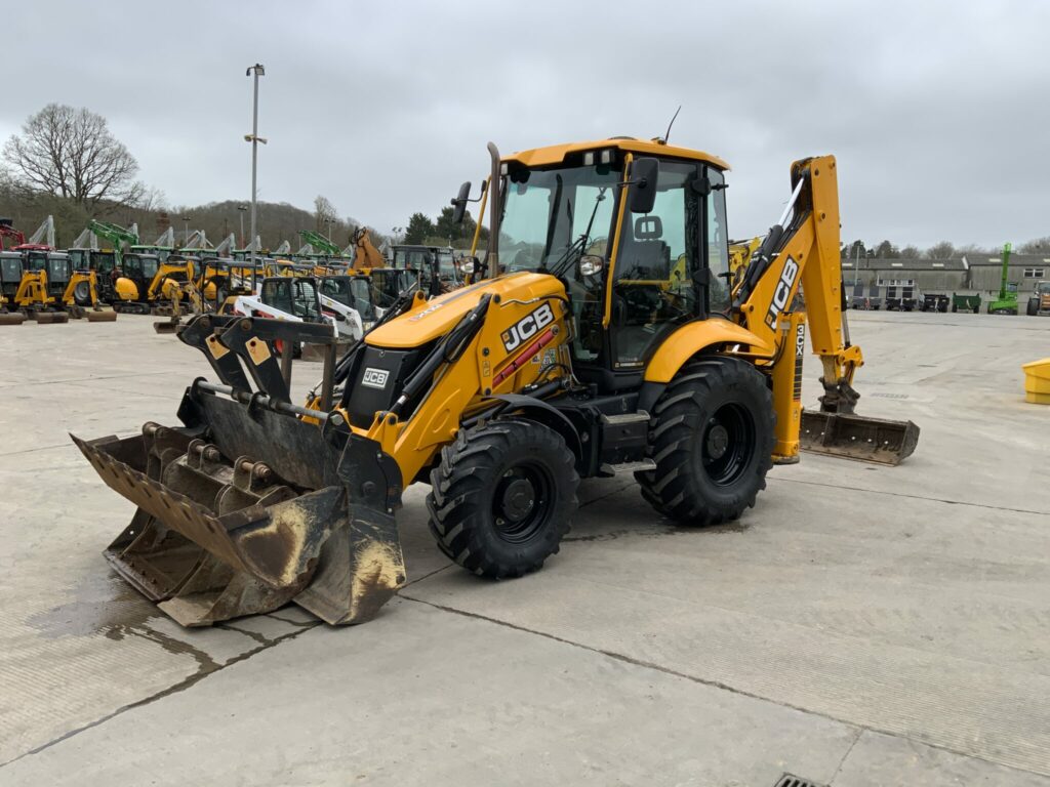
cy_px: 394
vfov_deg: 48.2
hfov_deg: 61.7
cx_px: 525
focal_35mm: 29
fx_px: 880
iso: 16
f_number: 1.8
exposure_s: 1/912
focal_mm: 3
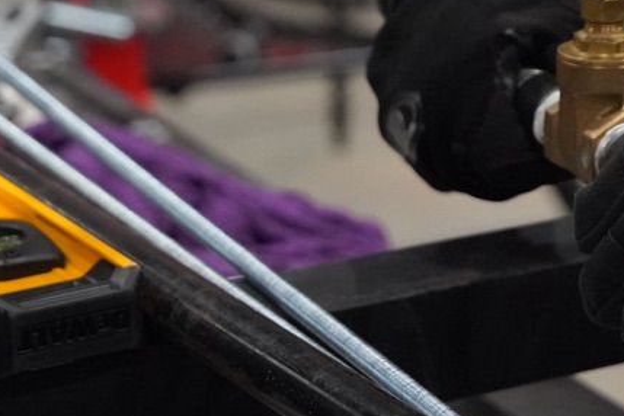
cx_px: 884
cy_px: -400
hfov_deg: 10.2
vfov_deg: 6.8
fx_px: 3411
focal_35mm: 197
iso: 5000
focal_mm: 46.9
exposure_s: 1/200
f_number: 2.8
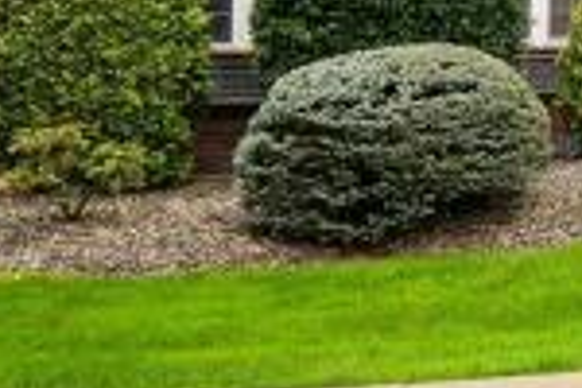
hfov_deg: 18.1
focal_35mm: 77
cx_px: 1160
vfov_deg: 17.2
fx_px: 1245
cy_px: -31
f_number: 8
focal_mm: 16
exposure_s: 1/100
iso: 100
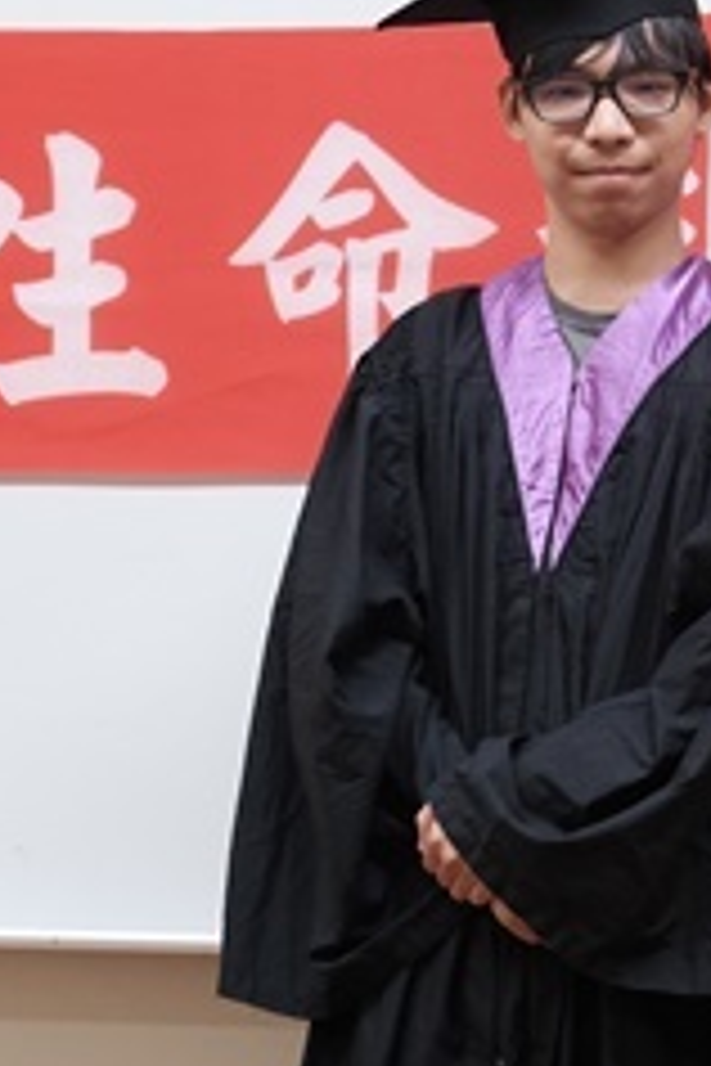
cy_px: 760
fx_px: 3377
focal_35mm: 114
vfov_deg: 17.9
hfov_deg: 11.8
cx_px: 850
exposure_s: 1/150
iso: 1600
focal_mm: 30.2
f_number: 3.6
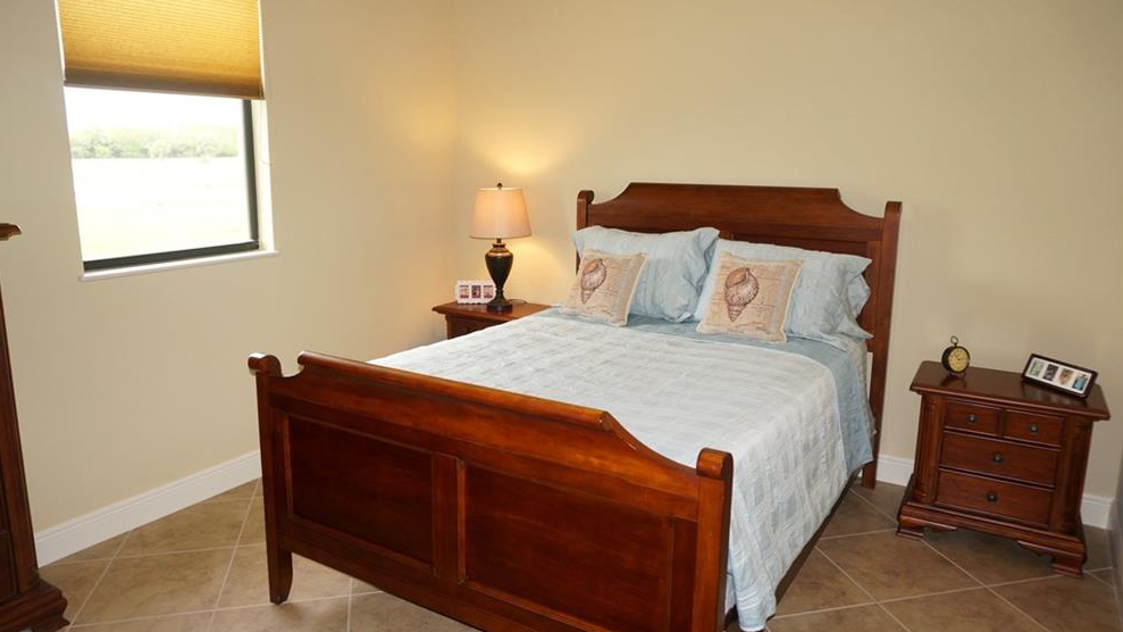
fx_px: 774
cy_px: 300
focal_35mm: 26
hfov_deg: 71.9
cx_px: 548
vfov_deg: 44.4
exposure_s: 1/60
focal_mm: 16
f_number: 4
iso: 200
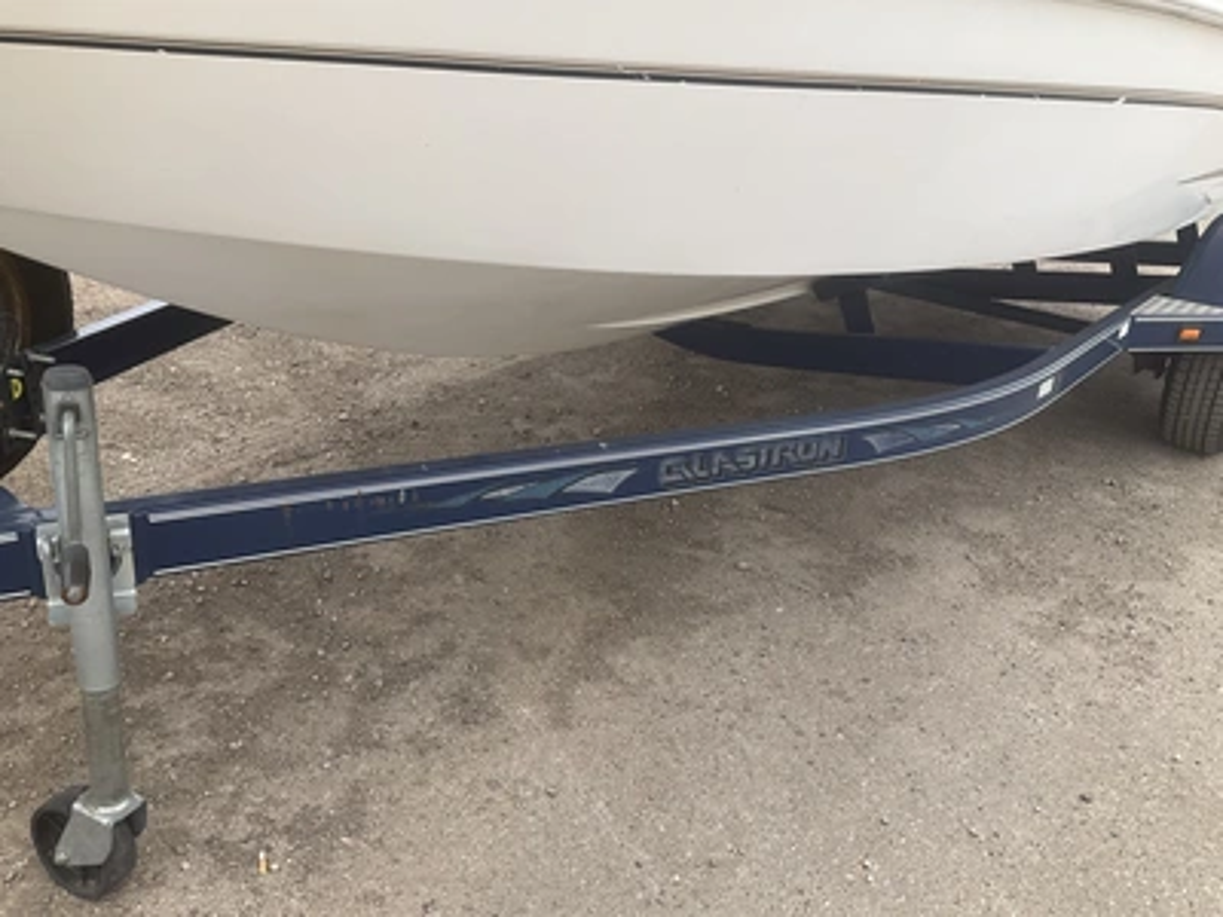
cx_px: 612
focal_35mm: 29
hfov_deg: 61.7
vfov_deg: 48.2
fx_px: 1025
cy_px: 458
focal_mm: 3
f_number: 1.8
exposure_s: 1/586
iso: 25
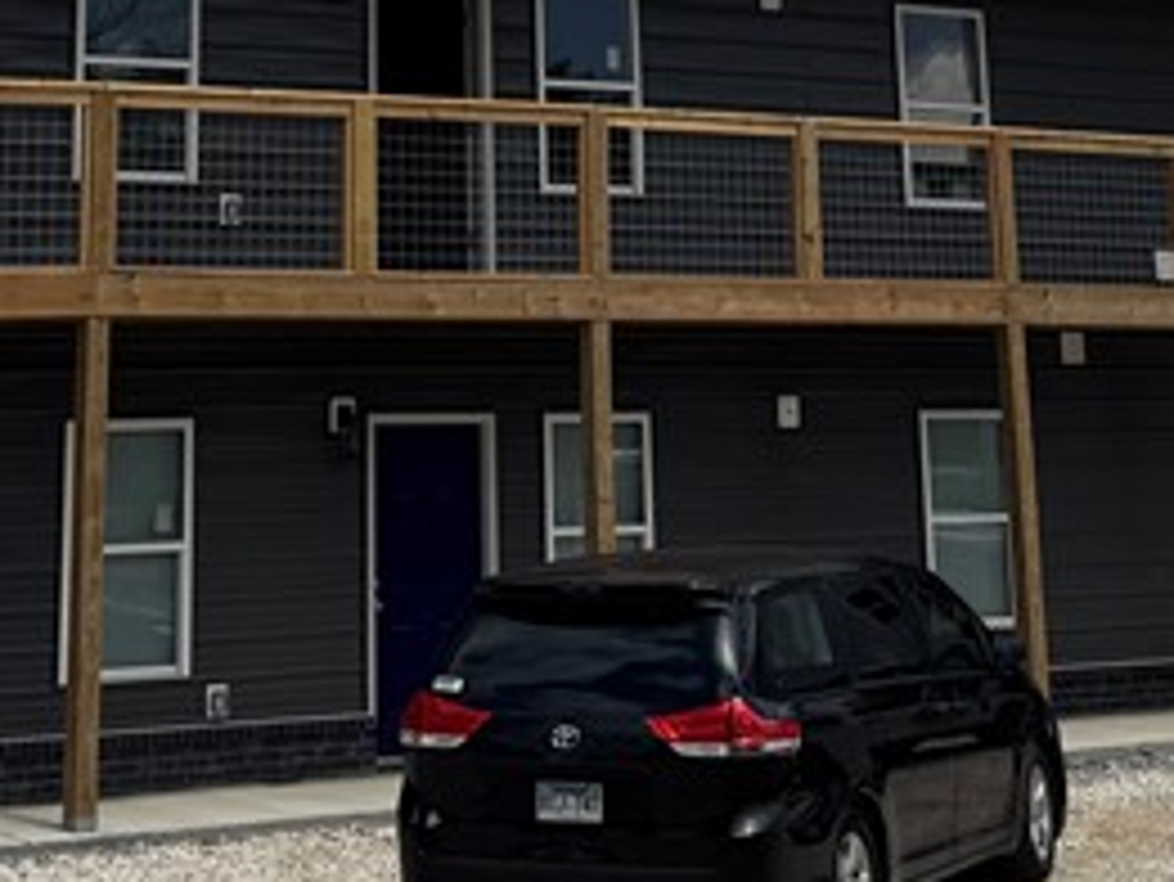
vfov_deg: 14.3
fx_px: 3189
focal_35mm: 94
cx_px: 463
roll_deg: +0.5
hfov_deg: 20.8
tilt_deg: +16.8
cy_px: -585
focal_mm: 6.76
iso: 80
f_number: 1.78
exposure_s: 1/10417
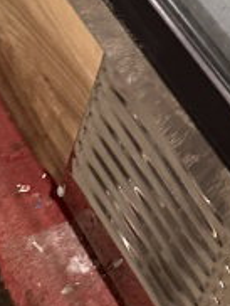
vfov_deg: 14.1
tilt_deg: -13.9
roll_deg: -20.7
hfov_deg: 12.2
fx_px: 946
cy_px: -372
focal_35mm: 107
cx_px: 468
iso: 320
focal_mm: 6.86
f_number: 1.78
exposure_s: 1/60
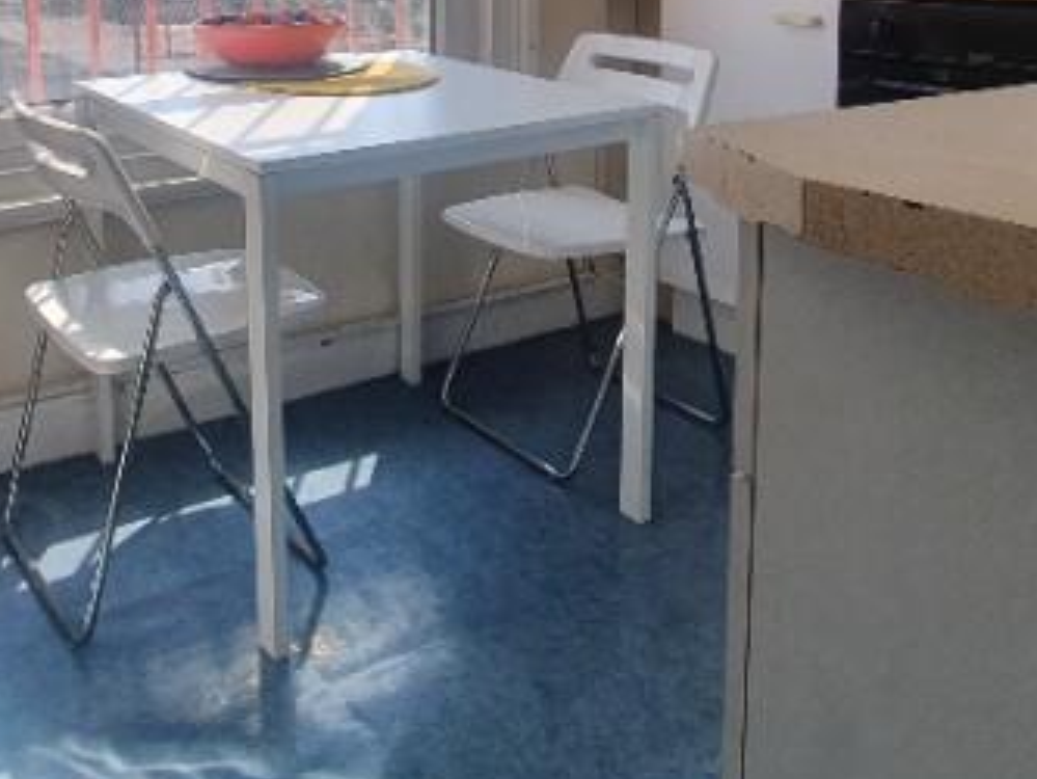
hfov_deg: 46.1
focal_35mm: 40
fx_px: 1199
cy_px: 75
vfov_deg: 34.0
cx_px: 346
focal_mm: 1.8
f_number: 2.2
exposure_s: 1/352
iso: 50
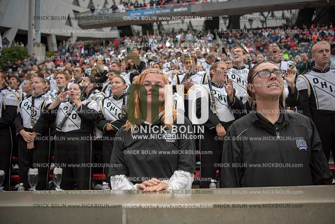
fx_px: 270
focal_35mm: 29
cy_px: 112
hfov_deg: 63.6
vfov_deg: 45.0
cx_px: 168
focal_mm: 29
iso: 250
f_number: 2.8
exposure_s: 1/1000
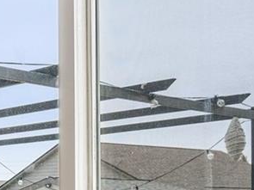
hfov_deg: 17.9
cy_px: 208
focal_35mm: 94
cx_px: -161
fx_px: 689
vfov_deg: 15.3
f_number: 8
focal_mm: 12
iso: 400
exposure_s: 1/125
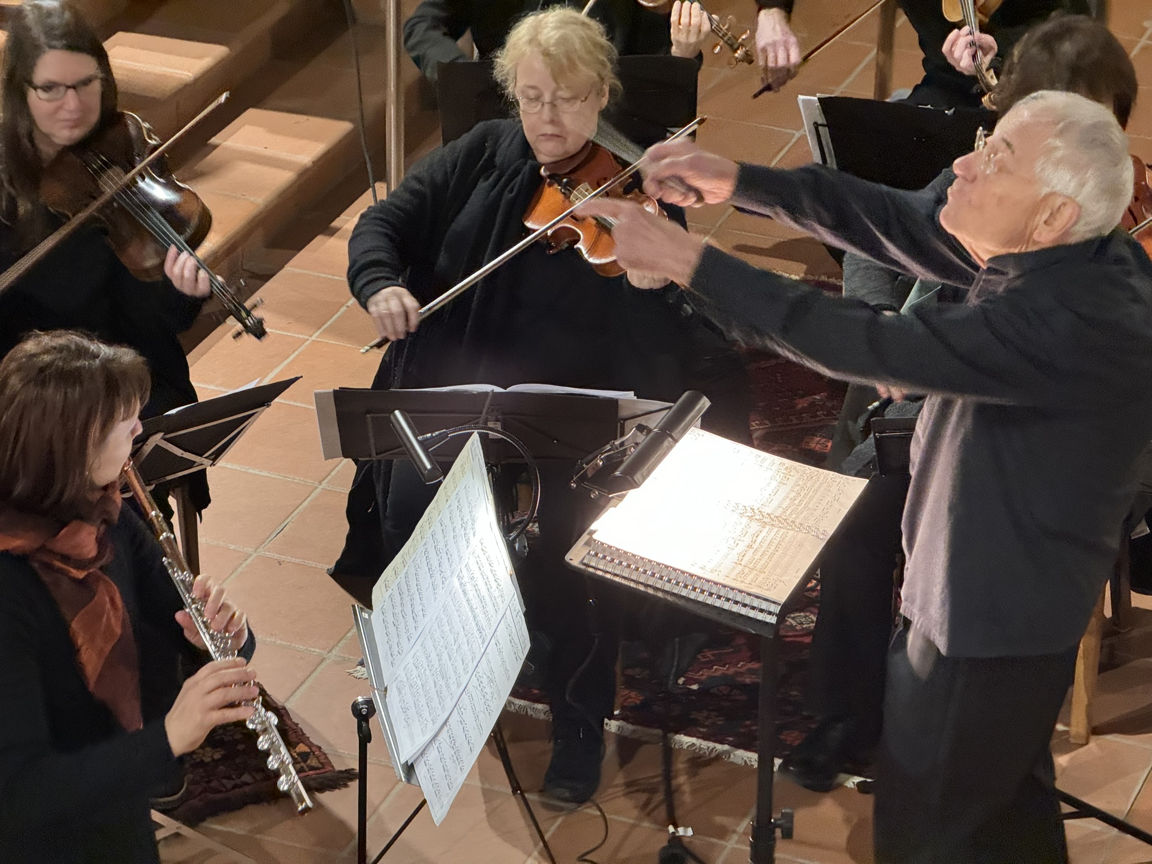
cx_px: 576
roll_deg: -1.1
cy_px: 432
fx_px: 3994
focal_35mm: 120
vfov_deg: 12.3
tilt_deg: -27.8
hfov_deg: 16.4
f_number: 2.8
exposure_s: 1/25
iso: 1250
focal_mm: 15.66
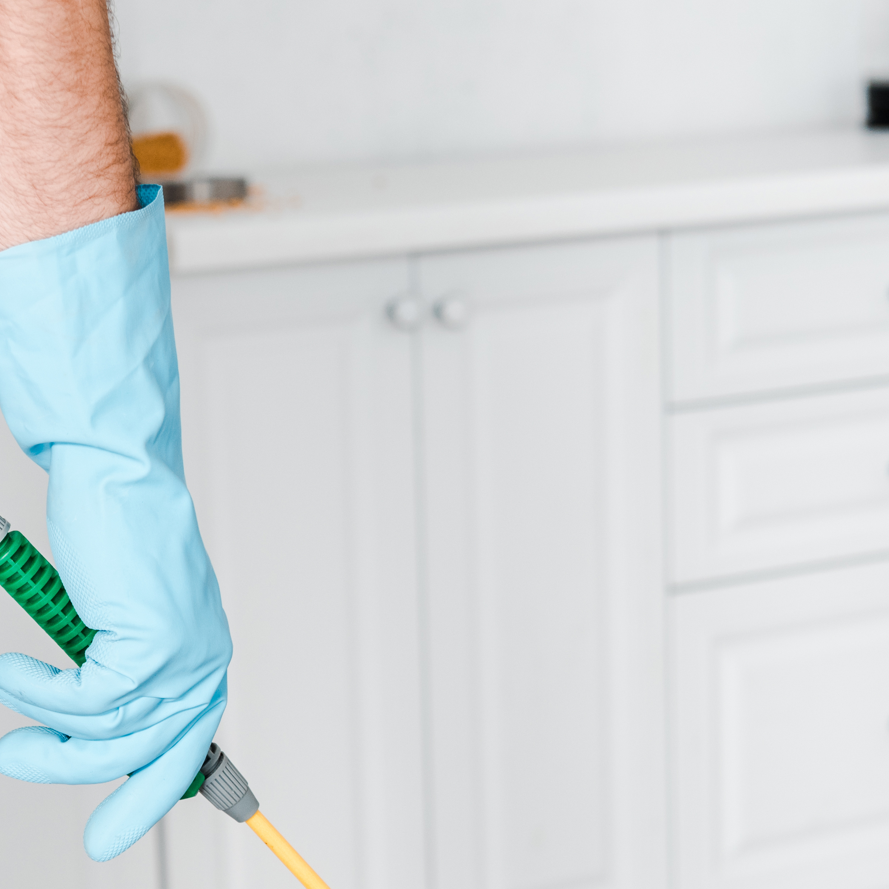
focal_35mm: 122
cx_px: 271
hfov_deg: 14.3
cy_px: 803
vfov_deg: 14.2
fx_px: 3545
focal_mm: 50
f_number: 4.5
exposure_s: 1/160
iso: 200
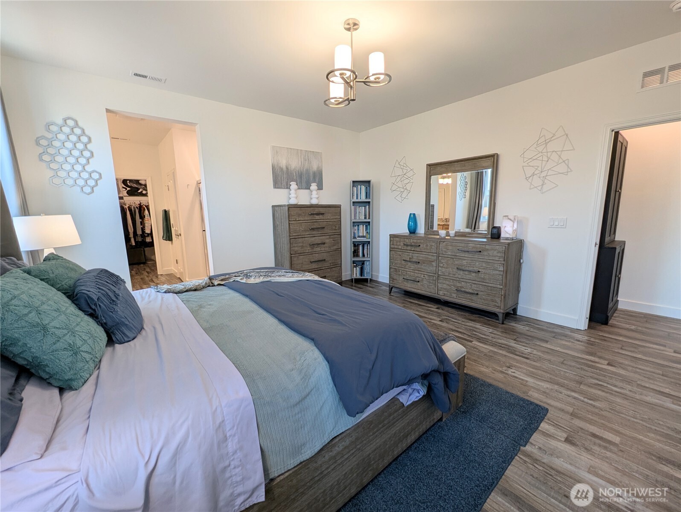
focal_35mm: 13
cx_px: 340
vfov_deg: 90.0
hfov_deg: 106.1
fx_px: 256
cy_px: 256
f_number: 2.2
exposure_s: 1/120
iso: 72
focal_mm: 1.95
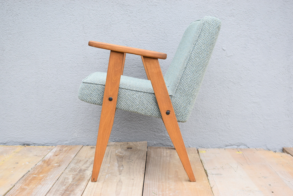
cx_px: 146
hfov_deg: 42.3
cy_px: 98
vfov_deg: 29.0
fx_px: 379
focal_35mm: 46
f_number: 5.6
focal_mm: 31
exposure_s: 1/125
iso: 450
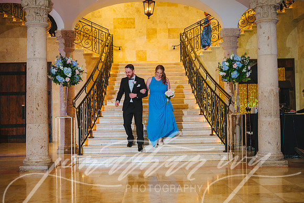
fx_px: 371
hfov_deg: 44.5
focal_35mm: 44
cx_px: 152
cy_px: 102
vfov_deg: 30.5
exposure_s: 1/100
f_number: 2.8
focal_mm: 44
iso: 3200
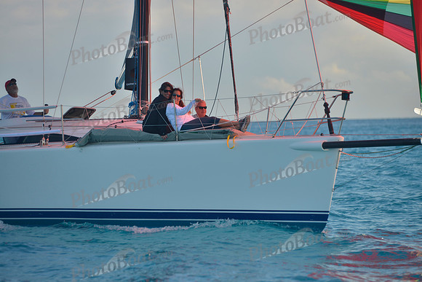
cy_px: 141
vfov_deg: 6.9
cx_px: 211
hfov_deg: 10.3
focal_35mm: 200
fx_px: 2345
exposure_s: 1/640
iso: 200
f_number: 5
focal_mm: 200
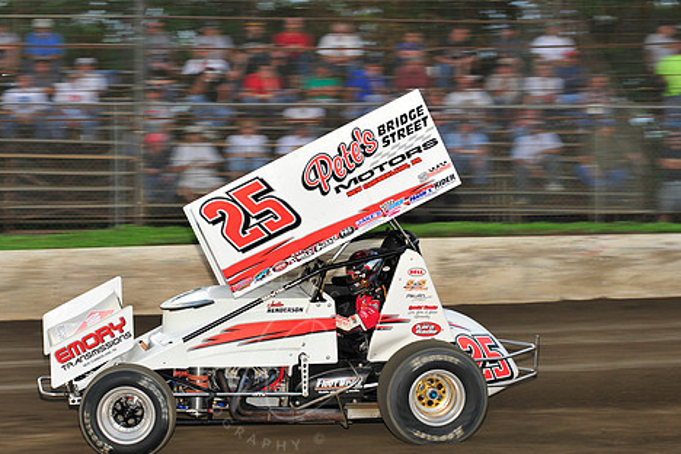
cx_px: 284
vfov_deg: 10.5
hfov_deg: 15.8
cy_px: 228
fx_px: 2459
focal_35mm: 130
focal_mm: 105
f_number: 7.1
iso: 640
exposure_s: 1/320
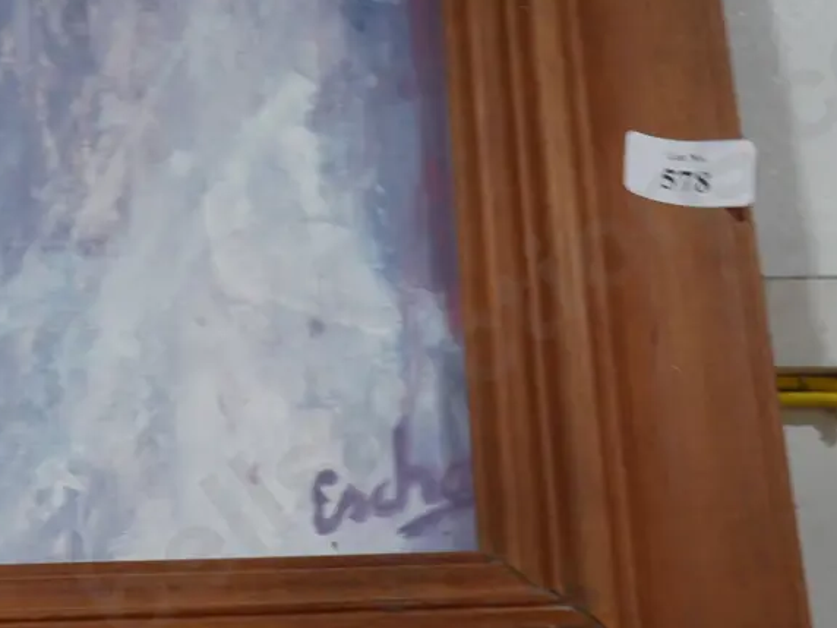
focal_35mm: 68
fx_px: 1644
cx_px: 432
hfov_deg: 28.6
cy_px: 384
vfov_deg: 21.6
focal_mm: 19
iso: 2000
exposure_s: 1/60
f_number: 8
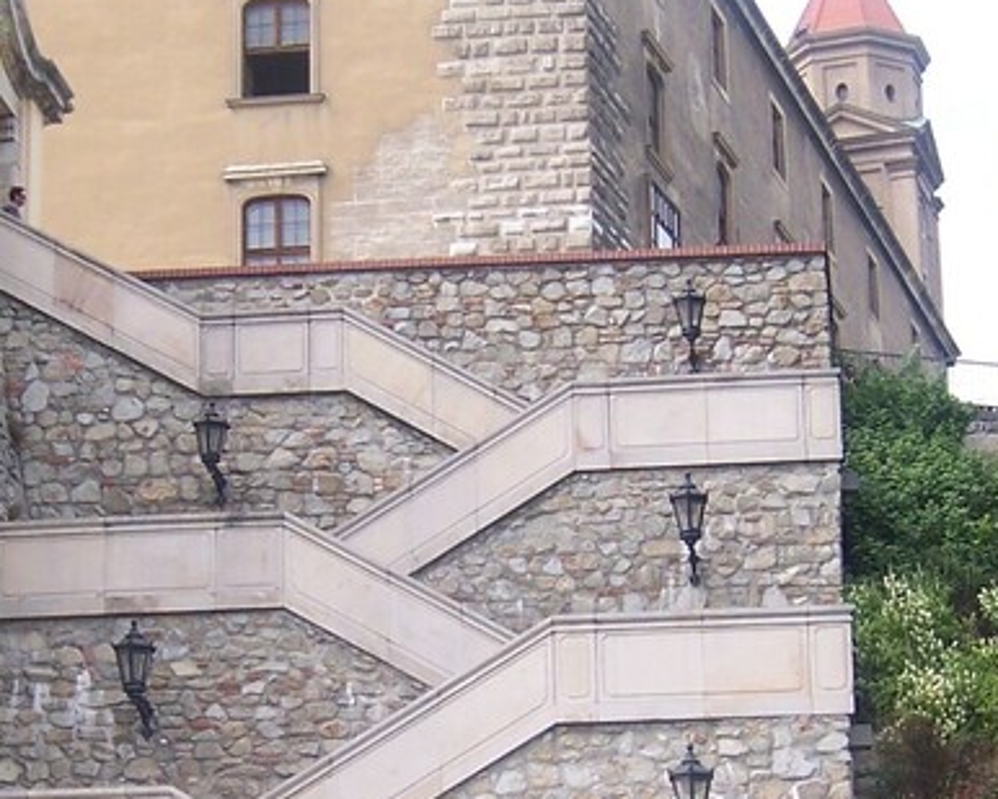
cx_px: 418
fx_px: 2866
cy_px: 546
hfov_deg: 19.7
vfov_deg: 15.8
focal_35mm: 97
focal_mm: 6.2
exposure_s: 1/500
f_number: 2.8
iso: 80
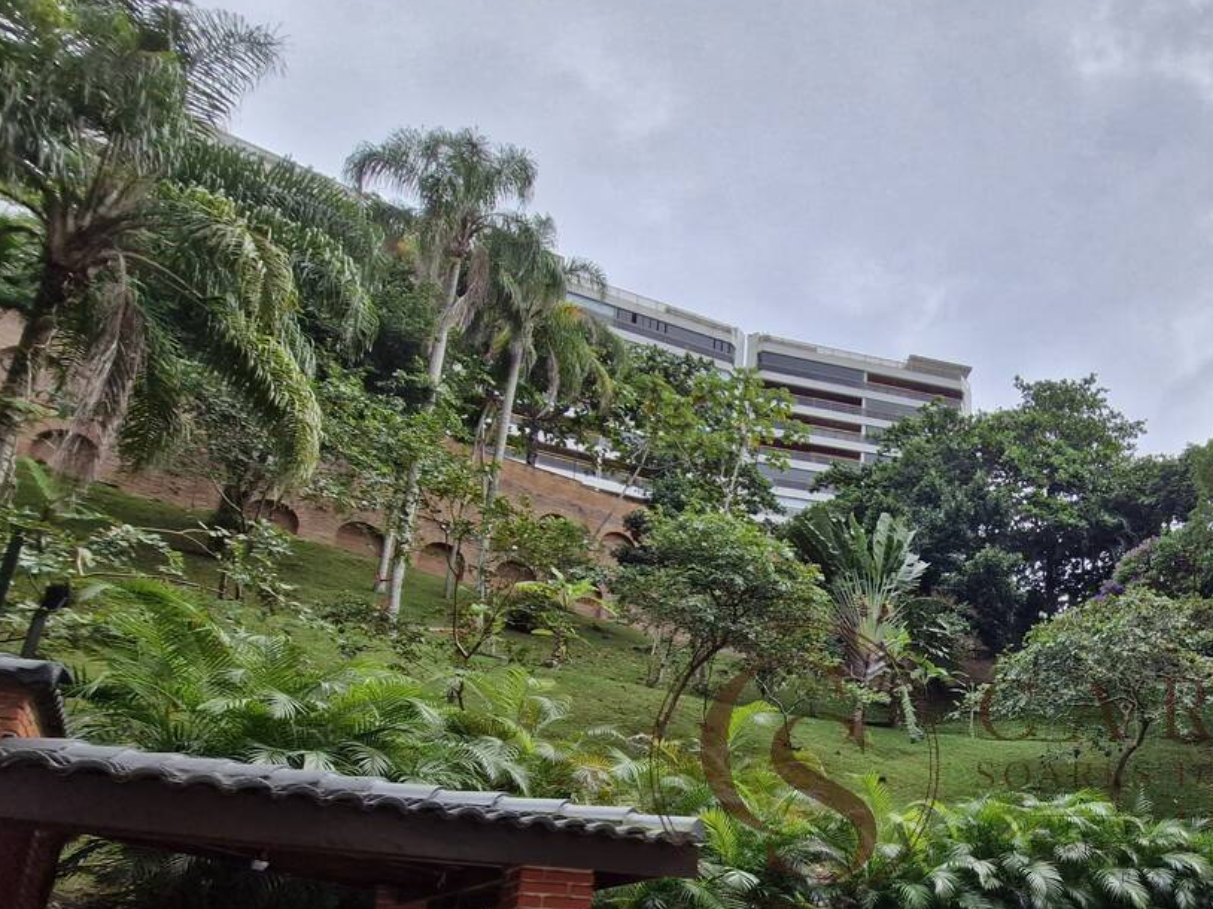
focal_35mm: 23
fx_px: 806
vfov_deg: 53.6
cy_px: 766
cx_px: 1018
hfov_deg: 65.3
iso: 50
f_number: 2.2
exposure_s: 1/936
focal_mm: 1.74
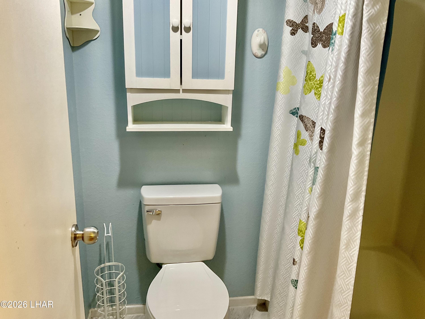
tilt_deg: -14.4
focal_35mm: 29
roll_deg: -1.3
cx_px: 212
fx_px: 356
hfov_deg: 61.7
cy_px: 160
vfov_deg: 48.2
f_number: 1.8
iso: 100
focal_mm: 3
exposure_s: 1/60
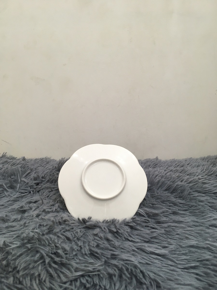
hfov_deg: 48.2
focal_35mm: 29
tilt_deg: -10.5
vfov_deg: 61.7
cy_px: 145
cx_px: 108
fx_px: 242
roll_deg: -0.5
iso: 64
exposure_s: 1/33
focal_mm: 4.15
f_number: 2.2
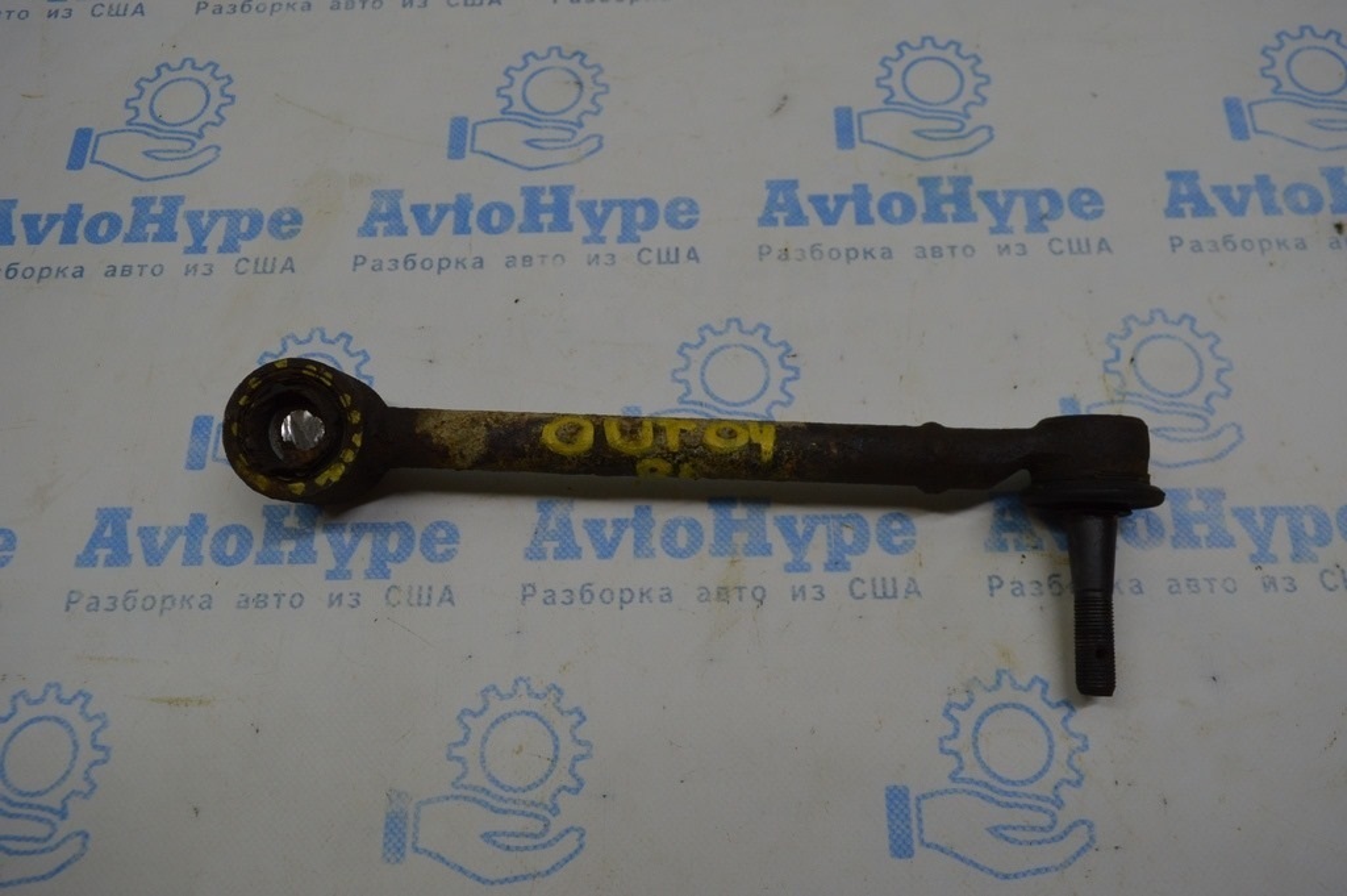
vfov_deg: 47.9
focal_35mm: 27
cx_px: 674
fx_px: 1009
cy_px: 448
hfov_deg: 67.4
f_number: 5.6
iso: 400
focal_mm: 18
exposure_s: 1/125
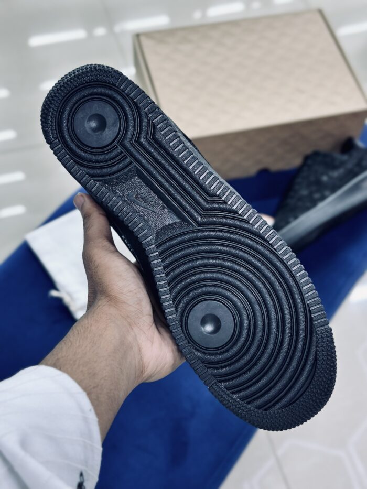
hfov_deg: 30.3
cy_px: 244
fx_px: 678
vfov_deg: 39.7
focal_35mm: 48
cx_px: 184
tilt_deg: -57.4
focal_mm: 6.86
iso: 125
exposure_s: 1/99
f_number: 1.78
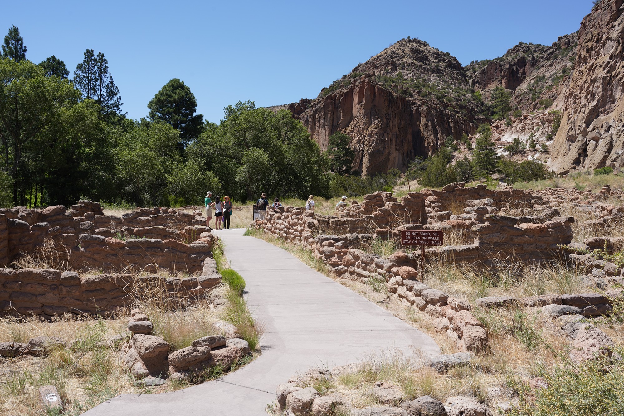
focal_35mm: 33
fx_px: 572
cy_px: 208
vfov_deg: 40.0
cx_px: 312
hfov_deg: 57.2
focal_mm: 33
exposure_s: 1/100
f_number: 13
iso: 100
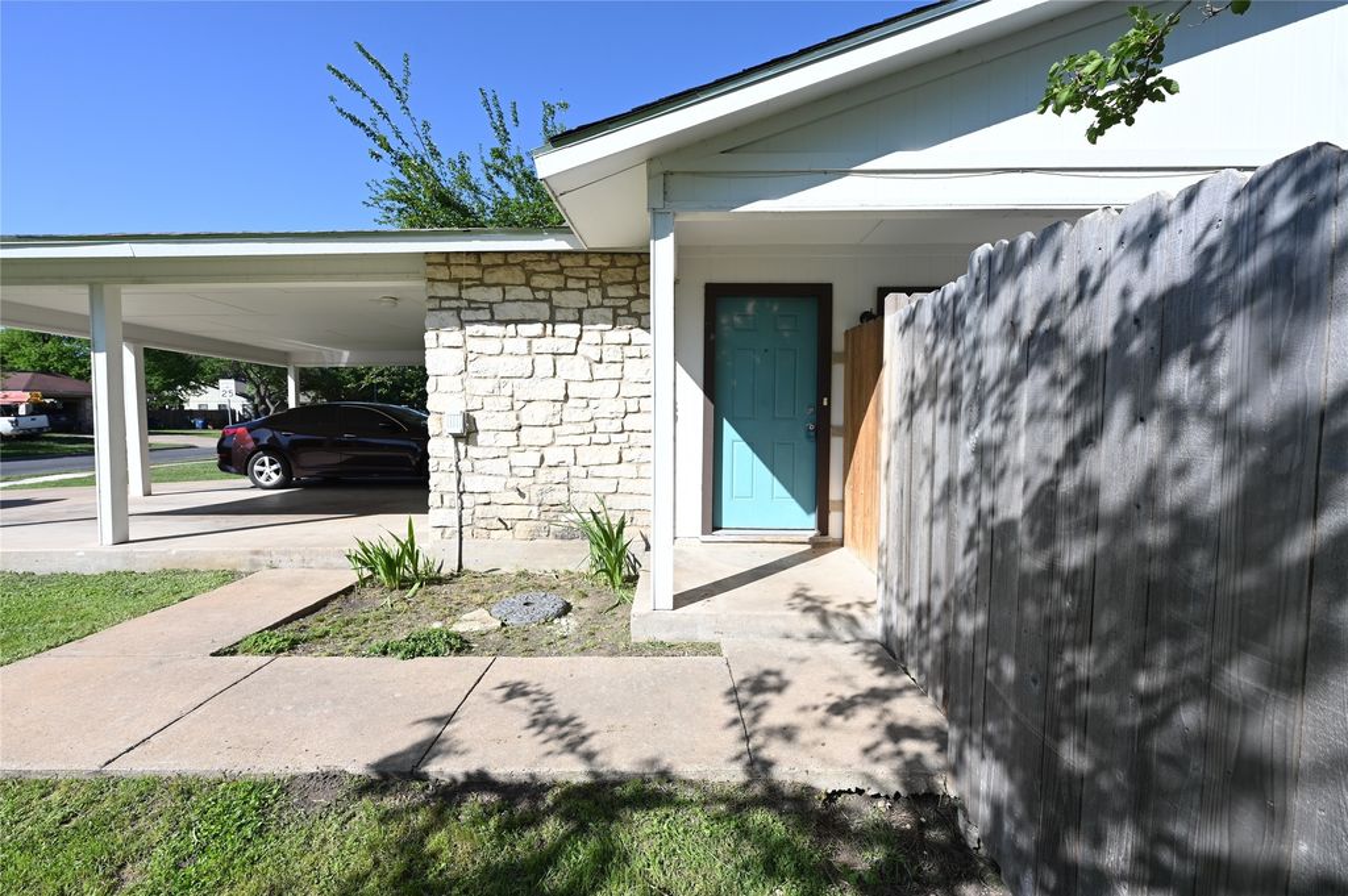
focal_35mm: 14
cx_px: 674
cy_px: 448
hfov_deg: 102.3
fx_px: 542
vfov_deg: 79.1
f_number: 7.1
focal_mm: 14.5
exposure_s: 1/1000
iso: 400
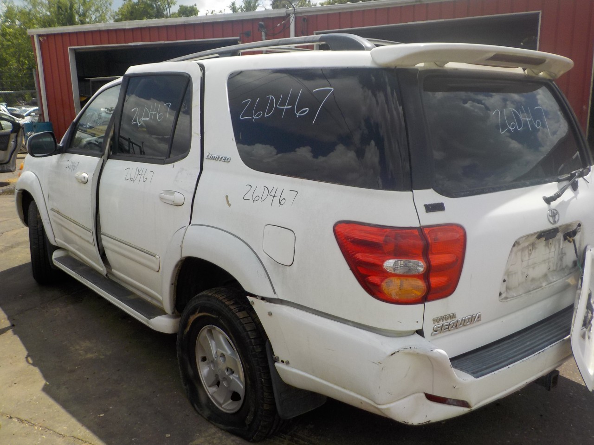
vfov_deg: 46.8
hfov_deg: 60.0
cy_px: 222
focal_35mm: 30
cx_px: 297
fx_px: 515
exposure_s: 1/1250
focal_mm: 4.1
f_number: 3.3
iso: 125
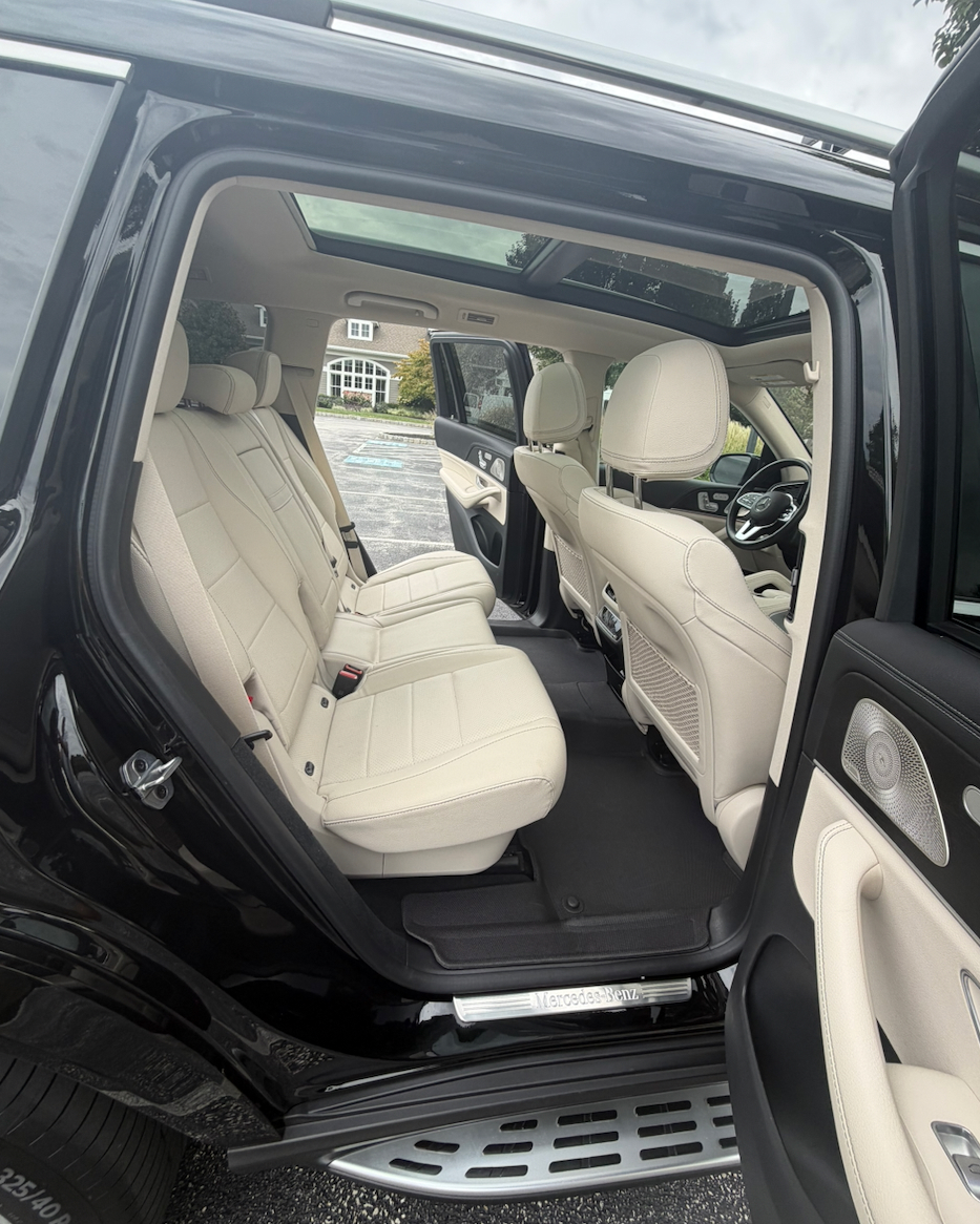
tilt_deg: -18.2
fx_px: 544
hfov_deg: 84.0
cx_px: 495
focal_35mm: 15
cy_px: 600
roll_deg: -7.5
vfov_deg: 96.8
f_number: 2.2
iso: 40
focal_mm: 2.22
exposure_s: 1/214
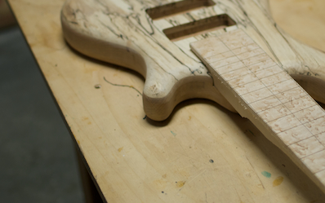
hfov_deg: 25.5
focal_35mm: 81
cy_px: 53
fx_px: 716
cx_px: 204
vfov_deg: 16.1
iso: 100
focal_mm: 35
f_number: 1.8
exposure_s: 1/30
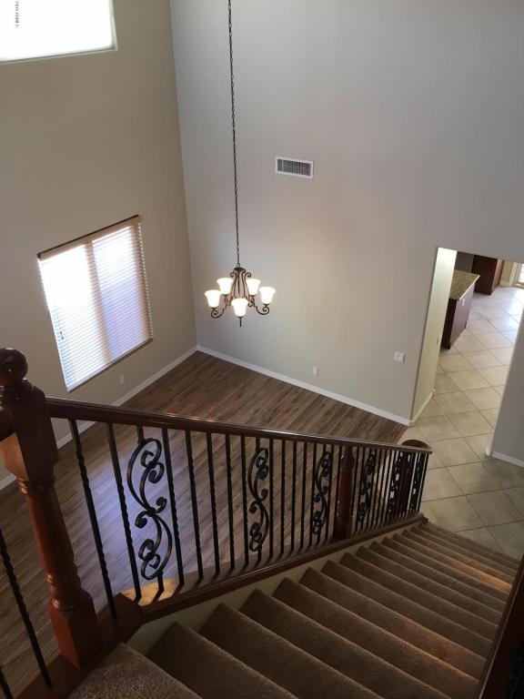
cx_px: 262
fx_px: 585
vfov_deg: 61.7
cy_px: 350
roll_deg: +1.6
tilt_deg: -32.3
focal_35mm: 29
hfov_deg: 48.2
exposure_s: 1/30
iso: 64
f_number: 2.2
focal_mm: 4.15
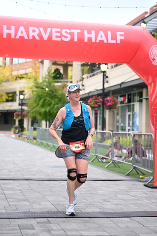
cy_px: 118
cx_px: 78
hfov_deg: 19.5
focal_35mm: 70
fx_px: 458
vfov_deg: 28.8
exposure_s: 1/1250
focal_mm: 70
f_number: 2.8
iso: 640
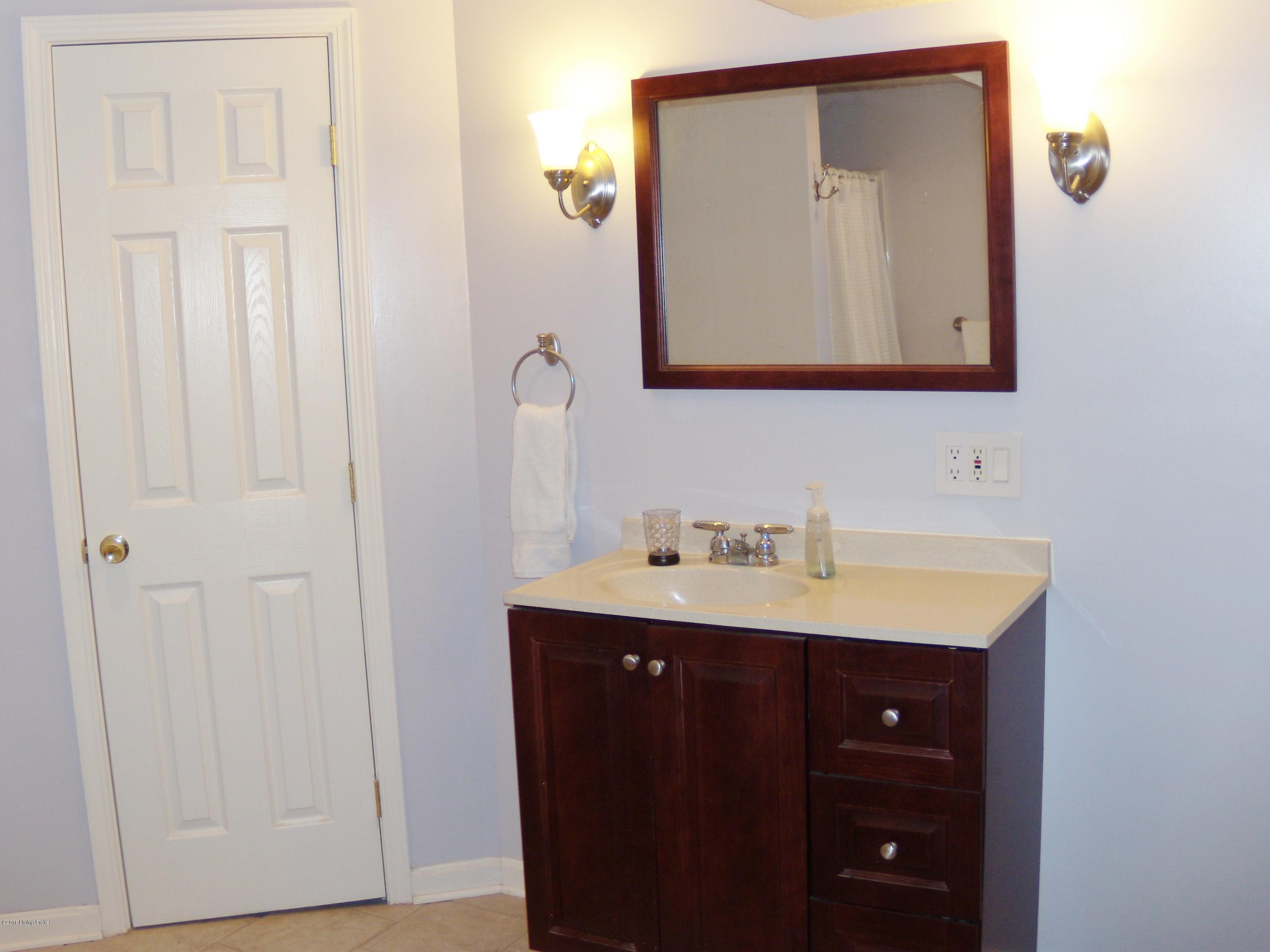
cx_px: 635
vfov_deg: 39.7
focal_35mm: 36
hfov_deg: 51.4
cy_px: 476
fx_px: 1321
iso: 80
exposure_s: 1/30
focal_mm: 6.4
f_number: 3.6
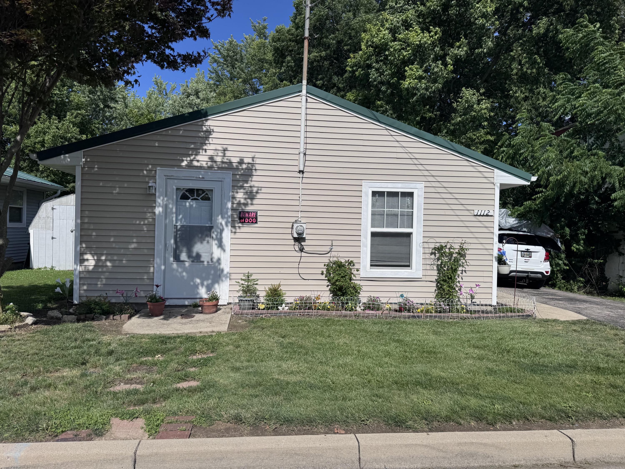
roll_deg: -1.3
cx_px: 312
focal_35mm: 24
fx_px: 433
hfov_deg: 71.6
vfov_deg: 56.8
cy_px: 234
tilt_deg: -0.4
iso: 80
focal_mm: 6.76
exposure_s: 1/10417
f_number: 1.78
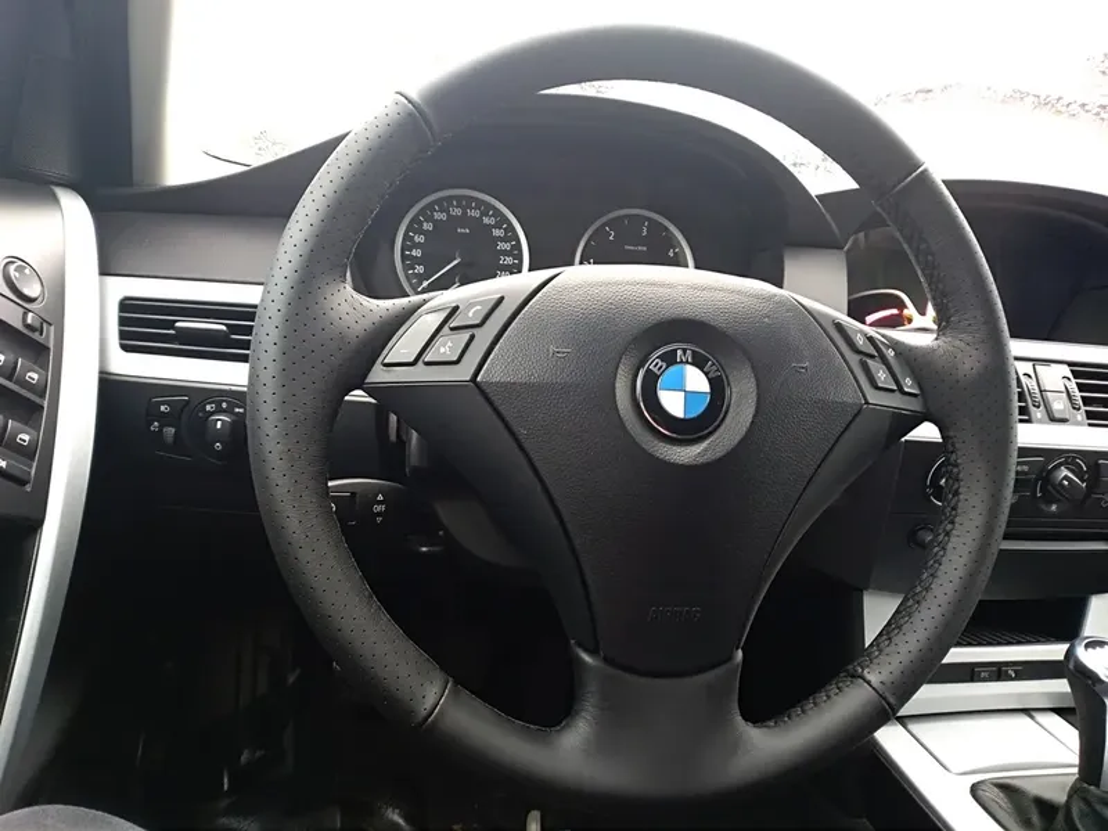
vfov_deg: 53.1
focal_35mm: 26
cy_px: 416
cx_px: 554
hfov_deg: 67.3
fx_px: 832
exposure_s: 1/30
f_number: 2
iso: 161
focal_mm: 3.54
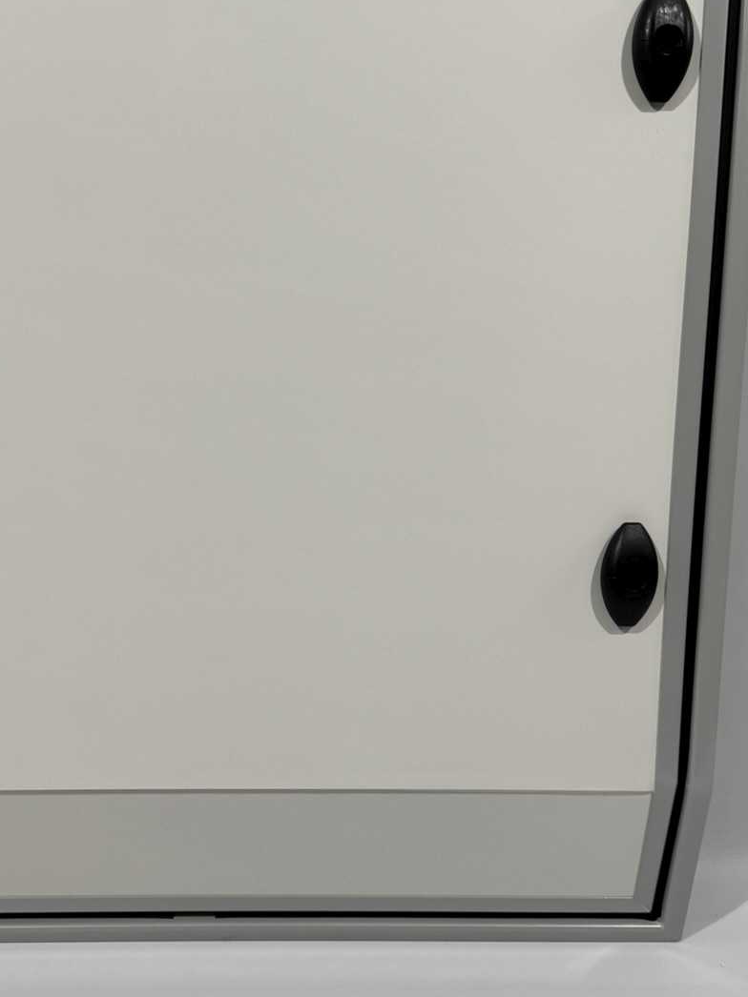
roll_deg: -0.1
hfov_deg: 30.6
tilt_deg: -18.1
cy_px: 525
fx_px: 1355
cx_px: 237
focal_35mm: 47
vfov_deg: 40.4
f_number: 1.78
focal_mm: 6.76
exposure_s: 1/407
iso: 80
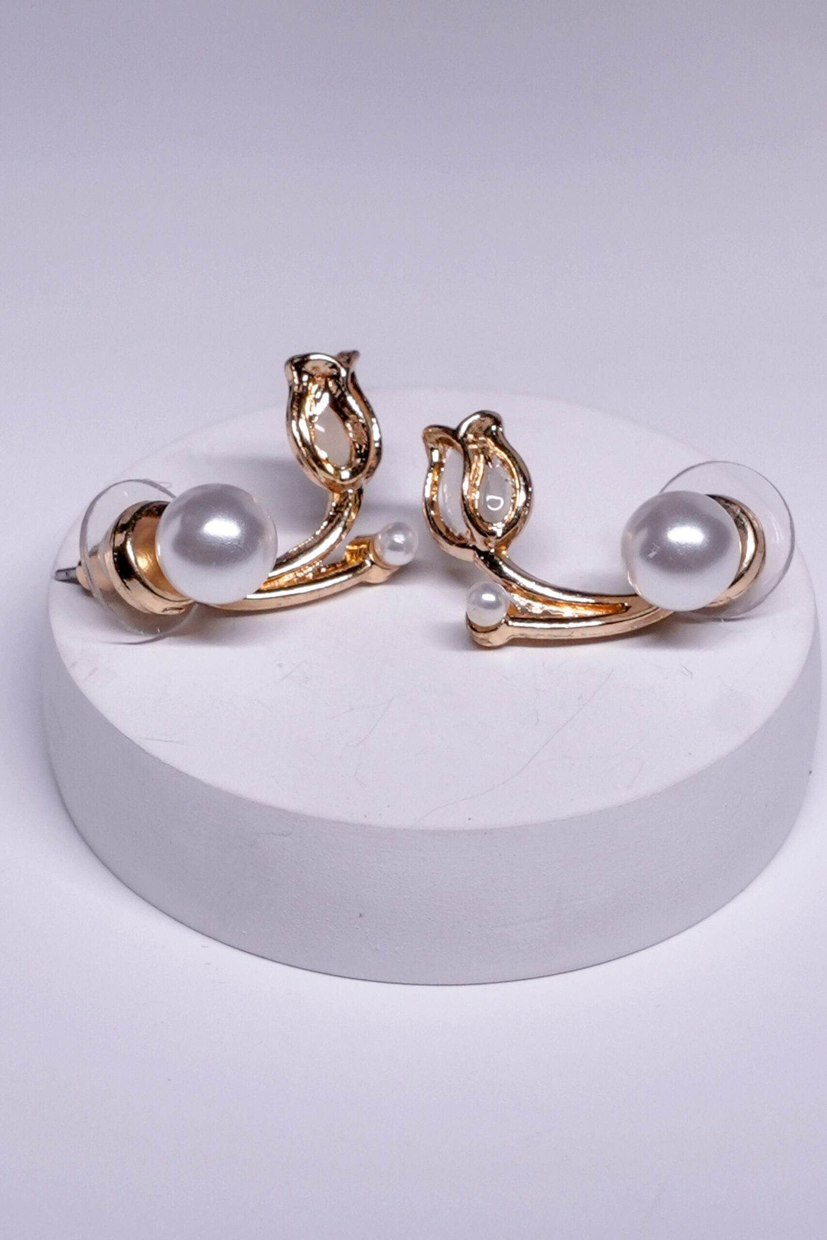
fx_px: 1791
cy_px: 620
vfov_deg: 38.2
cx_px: 414
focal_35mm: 52
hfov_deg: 26.0
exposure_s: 1/100
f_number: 9
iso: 800
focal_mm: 35
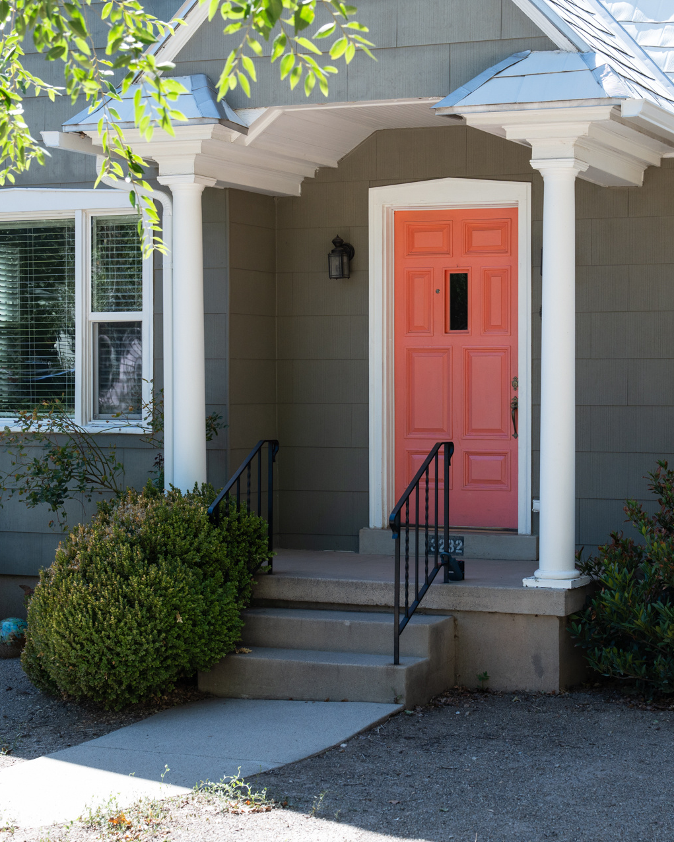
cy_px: 421
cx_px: 461
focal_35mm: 73
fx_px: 1821
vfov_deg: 26.1
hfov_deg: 20.9
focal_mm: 50
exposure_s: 1/125
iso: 400
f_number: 6.7
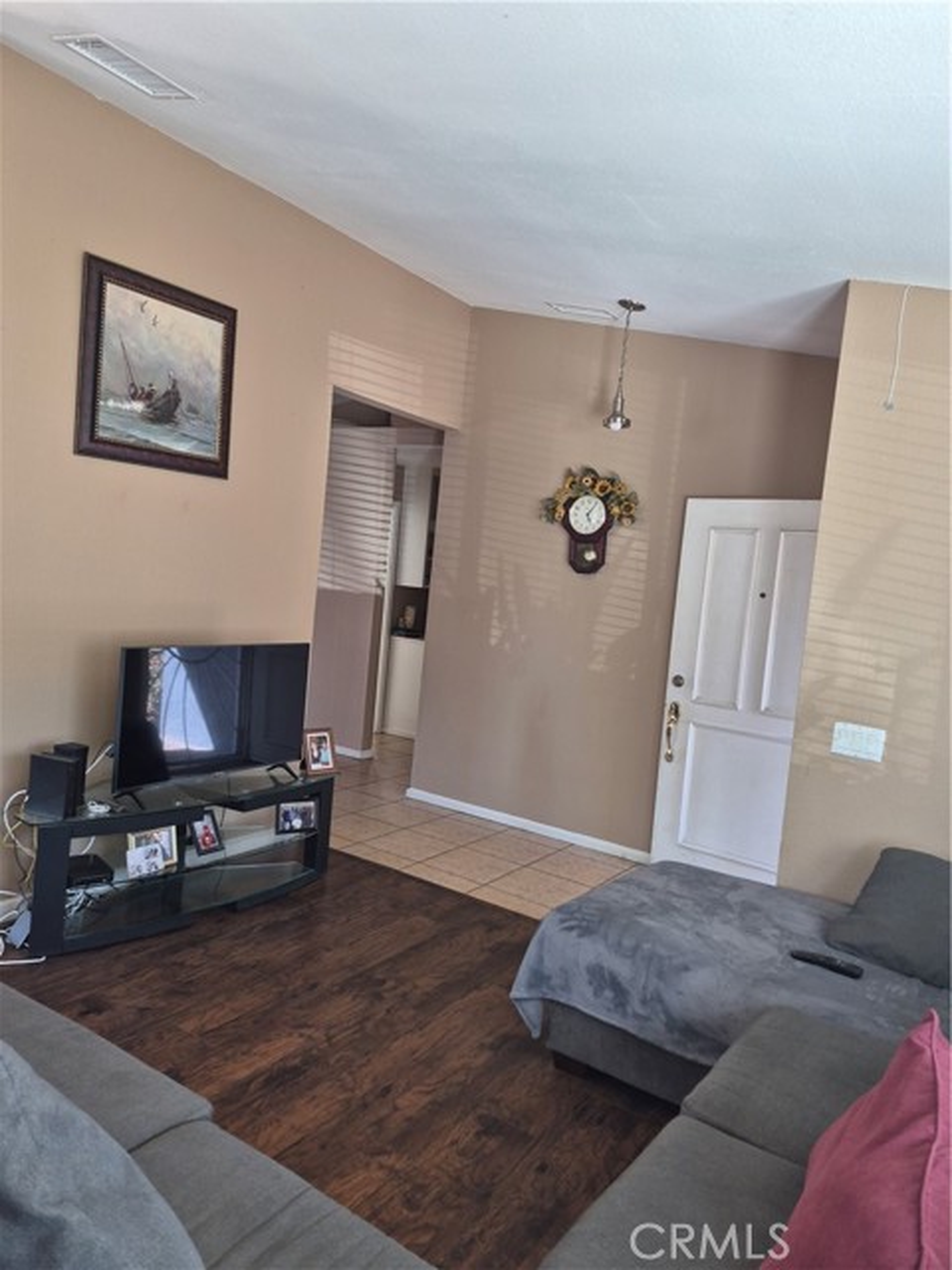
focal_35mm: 23
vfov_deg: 73.9
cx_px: 476
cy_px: 635
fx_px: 843
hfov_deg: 58.9
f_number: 1.8
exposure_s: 1/120
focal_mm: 5.4
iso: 200
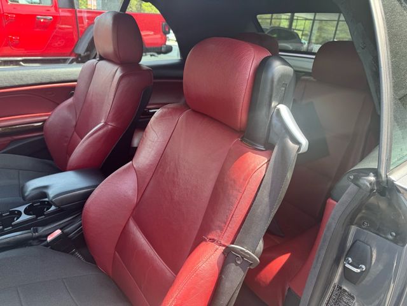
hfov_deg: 71.6
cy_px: 153
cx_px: 204
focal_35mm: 24
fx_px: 282
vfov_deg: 56.8
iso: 64
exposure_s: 1/153
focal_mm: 6.76
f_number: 1.78
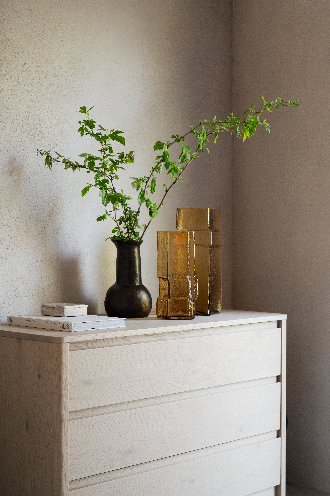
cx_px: 177
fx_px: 852
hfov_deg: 21.9
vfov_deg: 32.3
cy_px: 285
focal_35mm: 62
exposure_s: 1/80
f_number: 4
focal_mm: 52
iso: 400
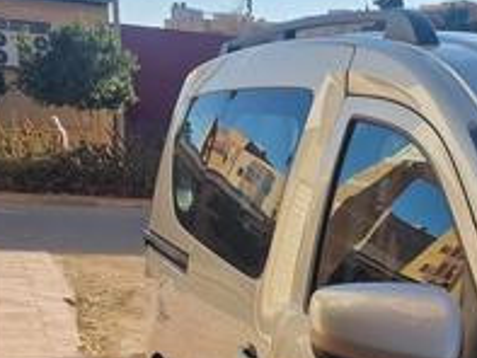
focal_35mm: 76
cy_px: 478
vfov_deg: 18.0
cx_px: 446
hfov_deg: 24.8
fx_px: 1048
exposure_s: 1/608
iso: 50
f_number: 1.8
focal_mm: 6.4
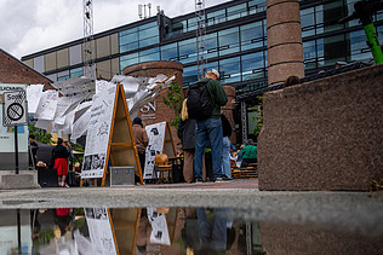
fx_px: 468
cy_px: 178
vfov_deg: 30.2
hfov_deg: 41.2
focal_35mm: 44
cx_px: 41
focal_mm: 24
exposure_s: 1/2000
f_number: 2.8
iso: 100
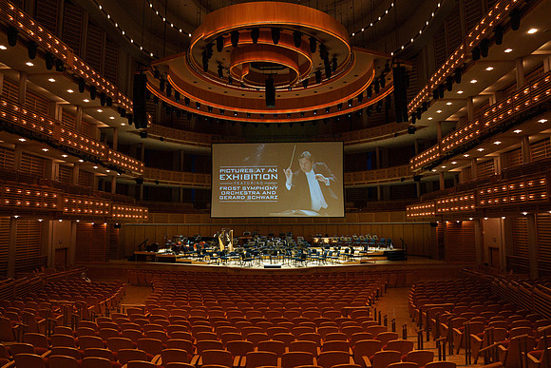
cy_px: 184
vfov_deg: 52.1
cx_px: 276
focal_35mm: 25
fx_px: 376
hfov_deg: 72.5
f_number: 5.6
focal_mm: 24
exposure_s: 1/200
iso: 2500
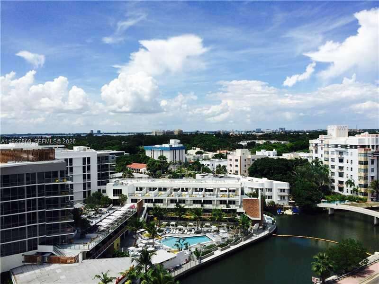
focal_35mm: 29
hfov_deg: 61.7
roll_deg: +0.8
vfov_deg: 48.2
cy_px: 142
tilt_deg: -2.2
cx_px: 190
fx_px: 318
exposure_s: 1/4115
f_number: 2.2
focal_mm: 4.15
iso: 32
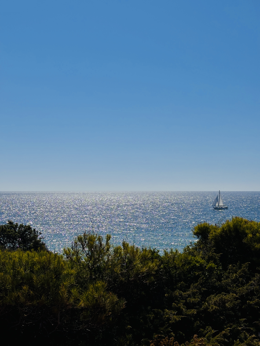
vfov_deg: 36.8
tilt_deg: +1.6
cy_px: 173
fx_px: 521
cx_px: 130
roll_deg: +0.4
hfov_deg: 28.0
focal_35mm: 52
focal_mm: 5.96
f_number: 1.6
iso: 25
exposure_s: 1/12195
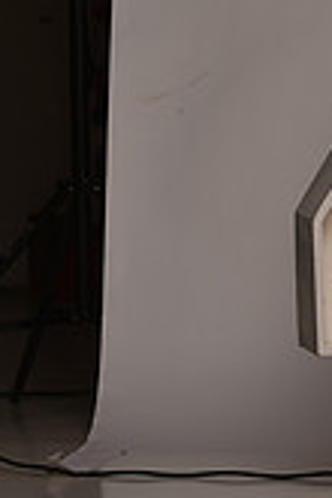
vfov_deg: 8.3
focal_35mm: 246
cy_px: 51
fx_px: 3403
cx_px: 866
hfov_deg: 5.4
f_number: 5.6
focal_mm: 70
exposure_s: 1/160
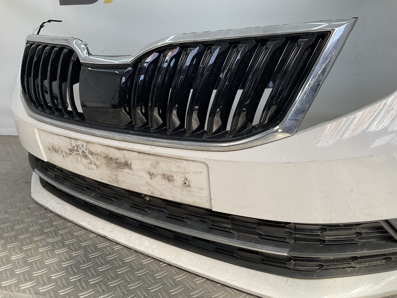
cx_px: 198
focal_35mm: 29
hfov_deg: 61.7
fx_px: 333
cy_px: 149
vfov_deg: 48.2
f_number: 1.8
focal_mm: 3
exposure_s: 1/372
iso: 16
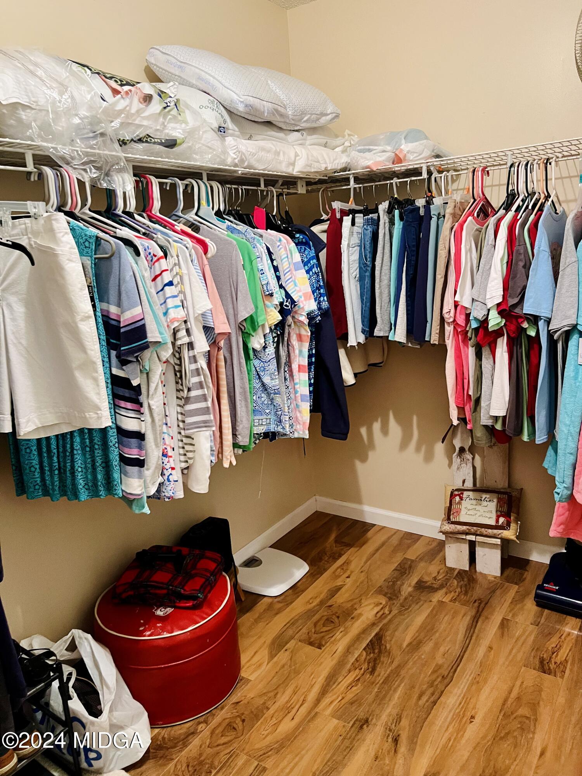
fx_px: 583
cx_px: 291
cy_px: 388
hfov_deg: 53.1
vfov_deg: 67.3
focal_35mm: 26
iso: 320
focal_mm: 5.7
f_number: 1.5
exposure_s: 1/60
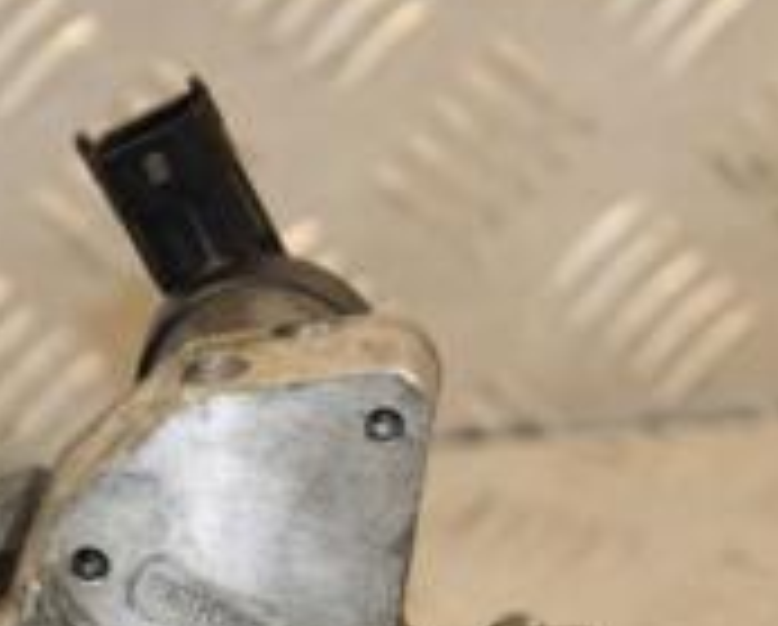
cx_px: 238
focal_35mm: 341
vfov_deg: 4.5
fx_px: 7865
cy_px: 838
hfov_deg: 5.7
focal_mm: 70
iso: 800
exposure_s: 1/200
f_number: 6.3
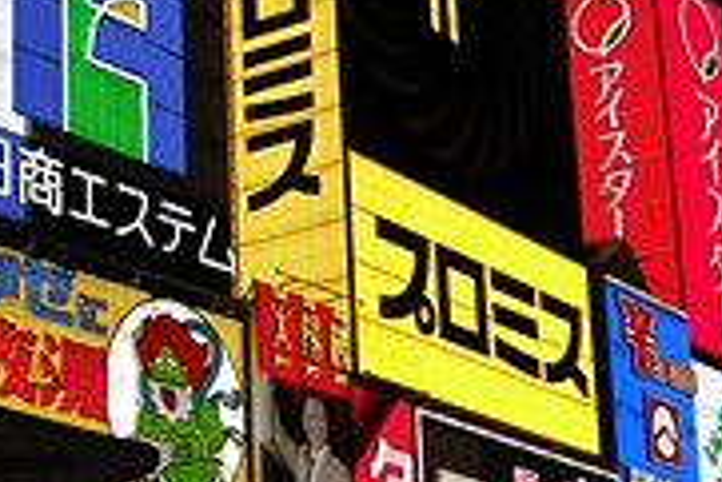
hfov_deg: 19.7
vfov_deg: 13.2
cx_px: 227
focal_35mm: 103
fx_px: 2067
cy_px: 422
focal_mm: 7.5
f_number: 3
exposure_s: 1/68
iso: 64
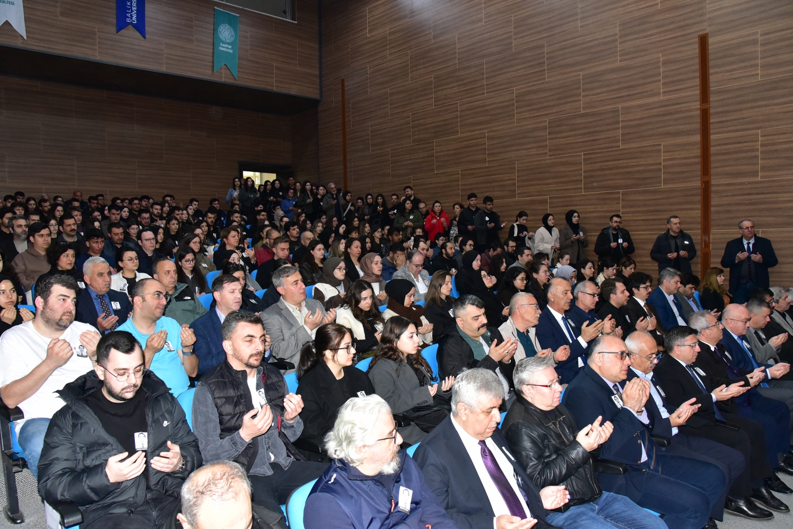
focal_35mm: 26
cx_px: 398
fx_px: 573
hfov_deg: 69.4
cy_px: 277
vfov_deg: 49.5
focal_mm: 24
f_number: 7.1
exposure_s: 1/200
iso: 3200
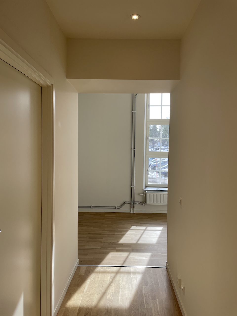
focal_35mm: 26
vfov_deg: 67.3
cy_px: 158
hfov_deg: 53.1
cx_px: 118
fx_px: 237
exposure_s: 1/416
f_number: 1.6
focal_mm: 4.2
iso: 32
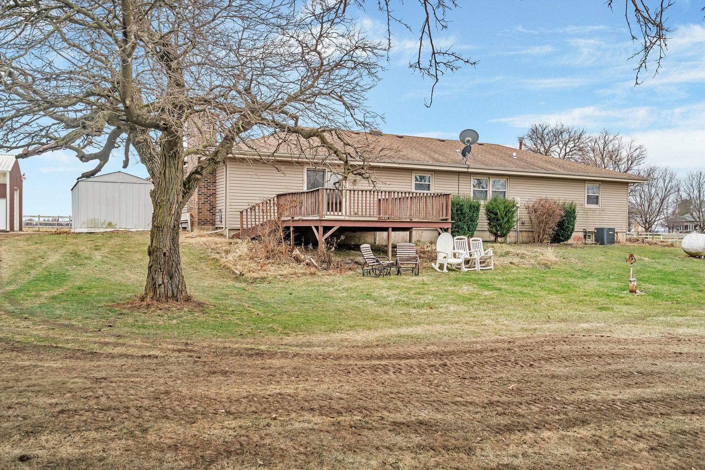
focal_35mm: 31
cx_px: 352
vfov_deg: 42.3
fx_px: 607
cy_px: 235
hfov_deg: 60.3
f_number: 9
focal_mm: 31
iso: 640
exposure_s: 1/320
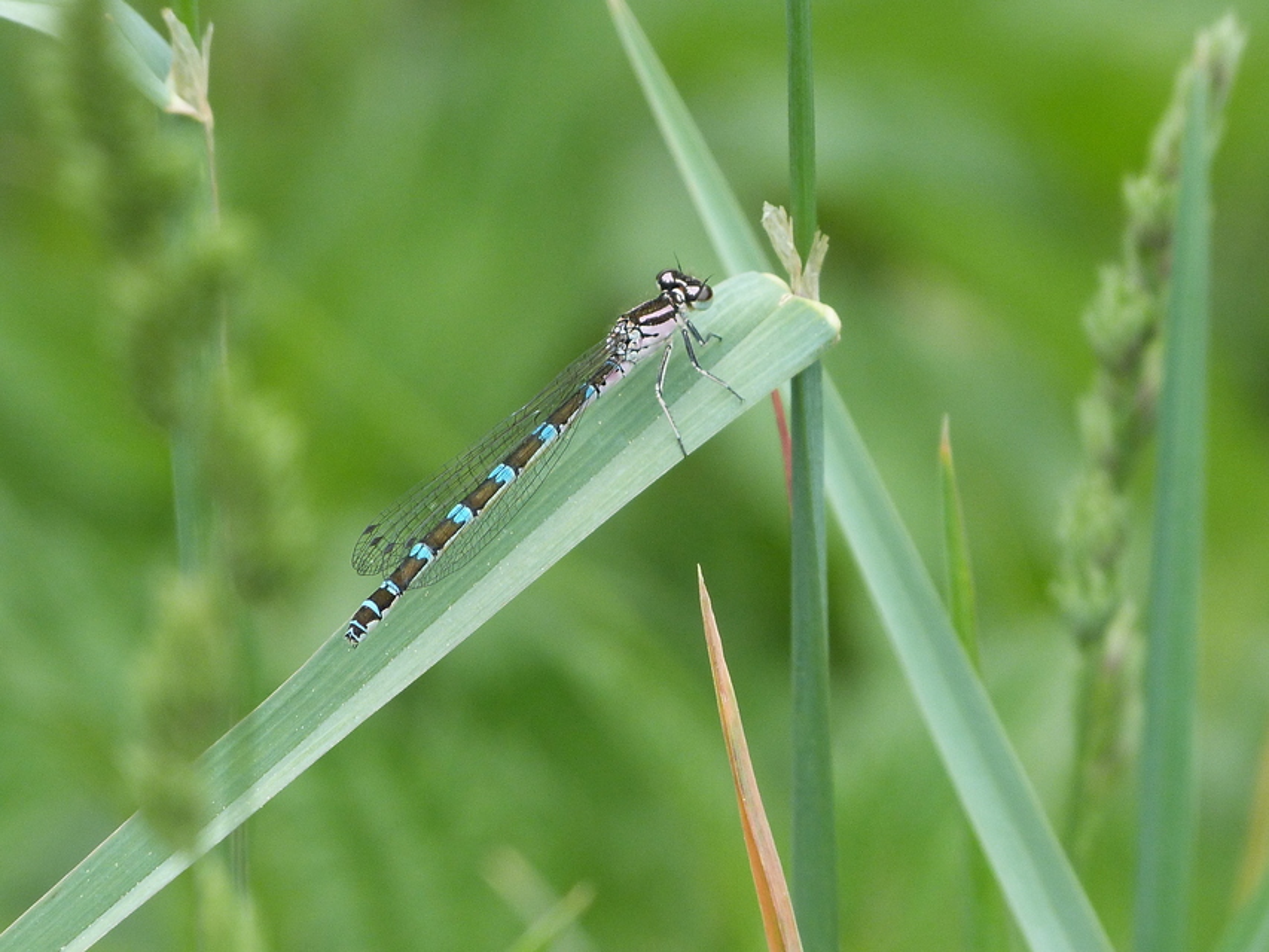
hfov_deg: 2.5
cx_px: 634
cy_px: 476
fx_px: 29295
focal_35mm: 799
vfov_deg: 1.9
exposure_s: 1/125
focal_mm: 108
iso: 200
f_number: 5.2
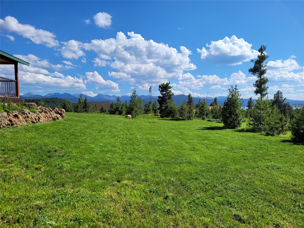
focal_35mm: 26
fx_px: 228
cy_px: 114
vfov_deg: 53.1
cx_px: 152
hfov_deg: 67.3
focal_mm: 5.4
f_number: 1.8
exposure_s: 1/3531
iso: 40
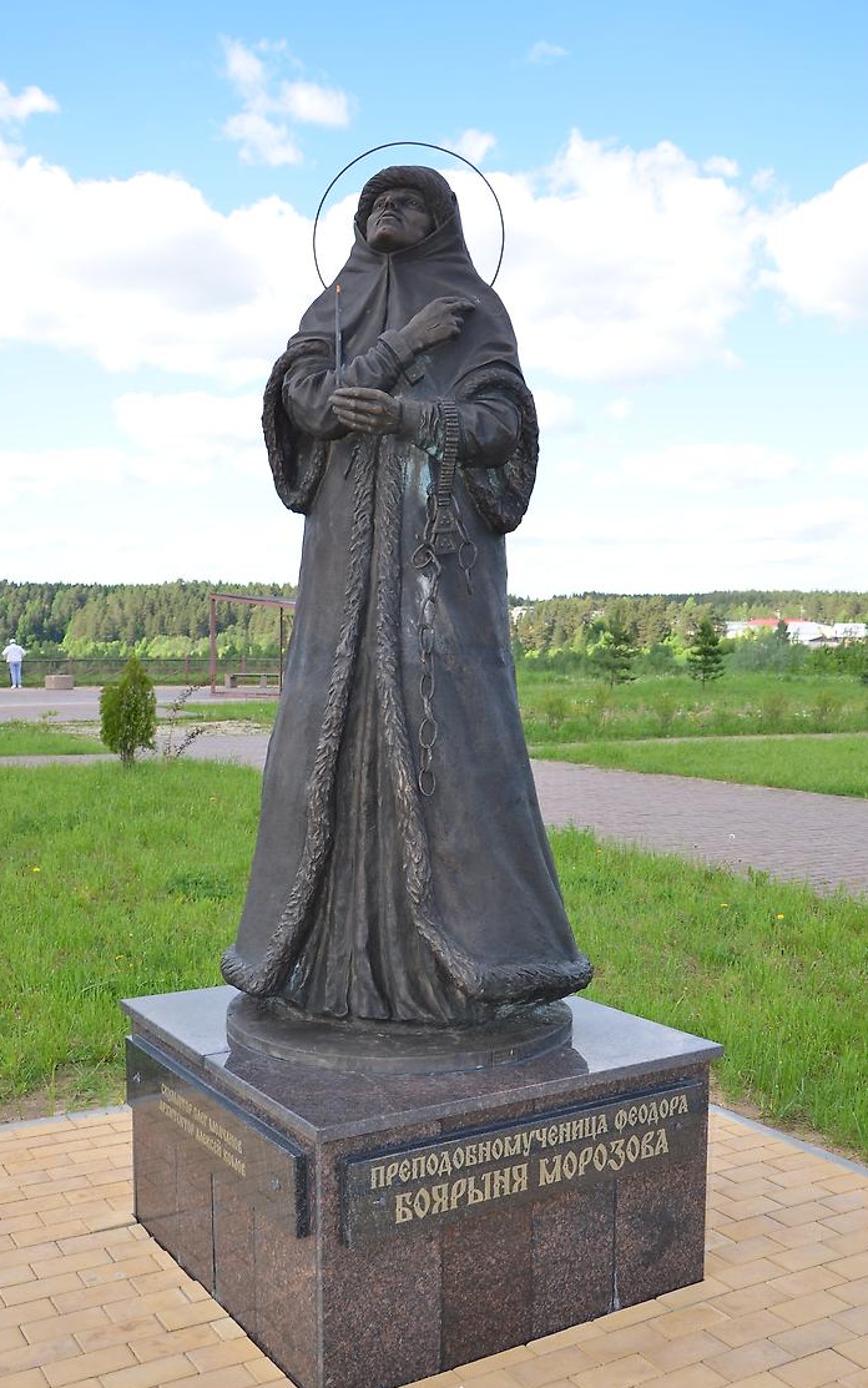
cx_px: 382
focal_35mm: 35
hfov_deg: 36.7
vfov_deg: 55.9
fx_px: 1307
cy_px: 733
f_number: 5.6
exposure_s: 1/200
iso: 100
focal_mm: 21
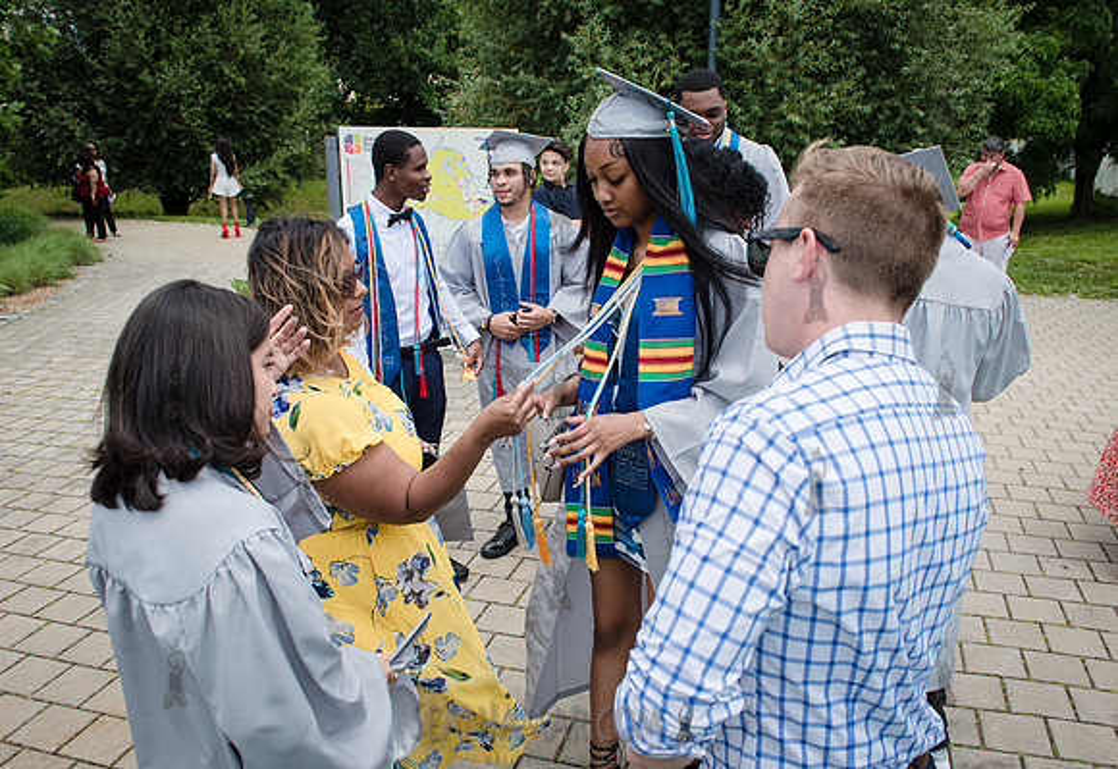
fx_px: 908
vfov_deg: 45.9
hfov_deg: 63.2
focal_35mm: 29
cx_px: 577
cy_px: 384
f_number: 5.6
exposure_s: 1/640
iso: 200
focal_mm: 24
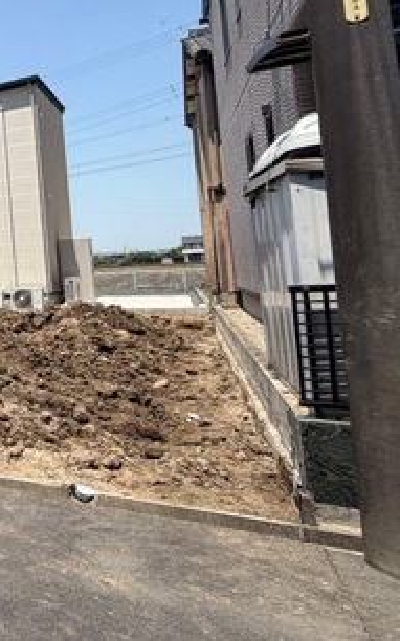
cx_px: -203
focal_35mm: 31
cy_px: 247
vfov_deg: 60.6
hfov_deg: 27.5
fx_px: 541
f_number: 2.2
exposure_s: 1/770
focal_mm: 2.22
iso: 20
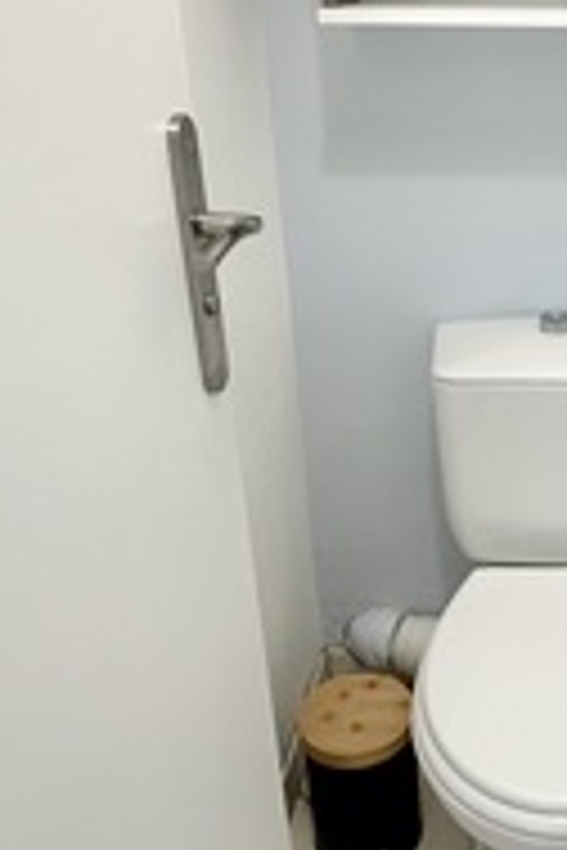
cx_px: 538
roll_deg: -1.0
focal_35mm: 41
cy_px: 414
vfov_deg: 47.4
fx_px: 969
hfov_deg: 30.8
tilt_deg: -24.9
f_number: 2.2
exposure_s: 1/100
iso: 200
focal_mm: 2.22
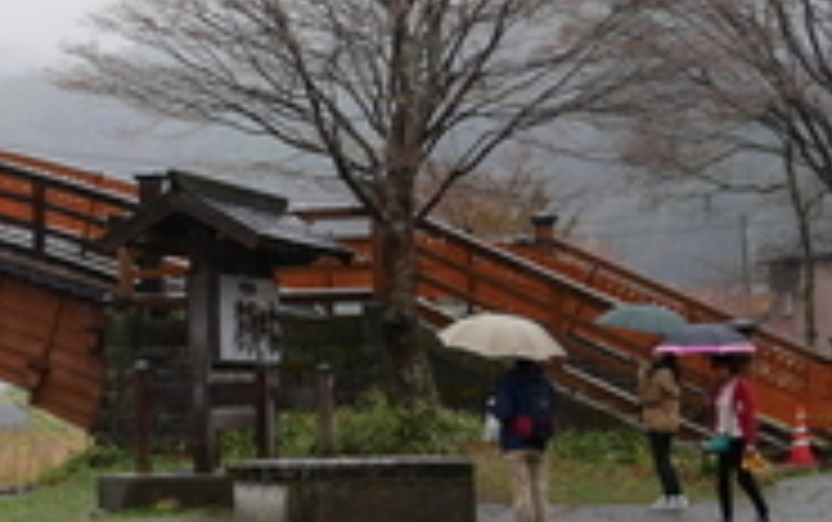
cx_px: -333
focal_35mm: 117
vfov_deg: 11.2
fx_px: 2655
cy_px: 182
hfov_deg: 16.5
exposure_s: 1/200
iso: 200
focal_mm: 17
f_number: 5
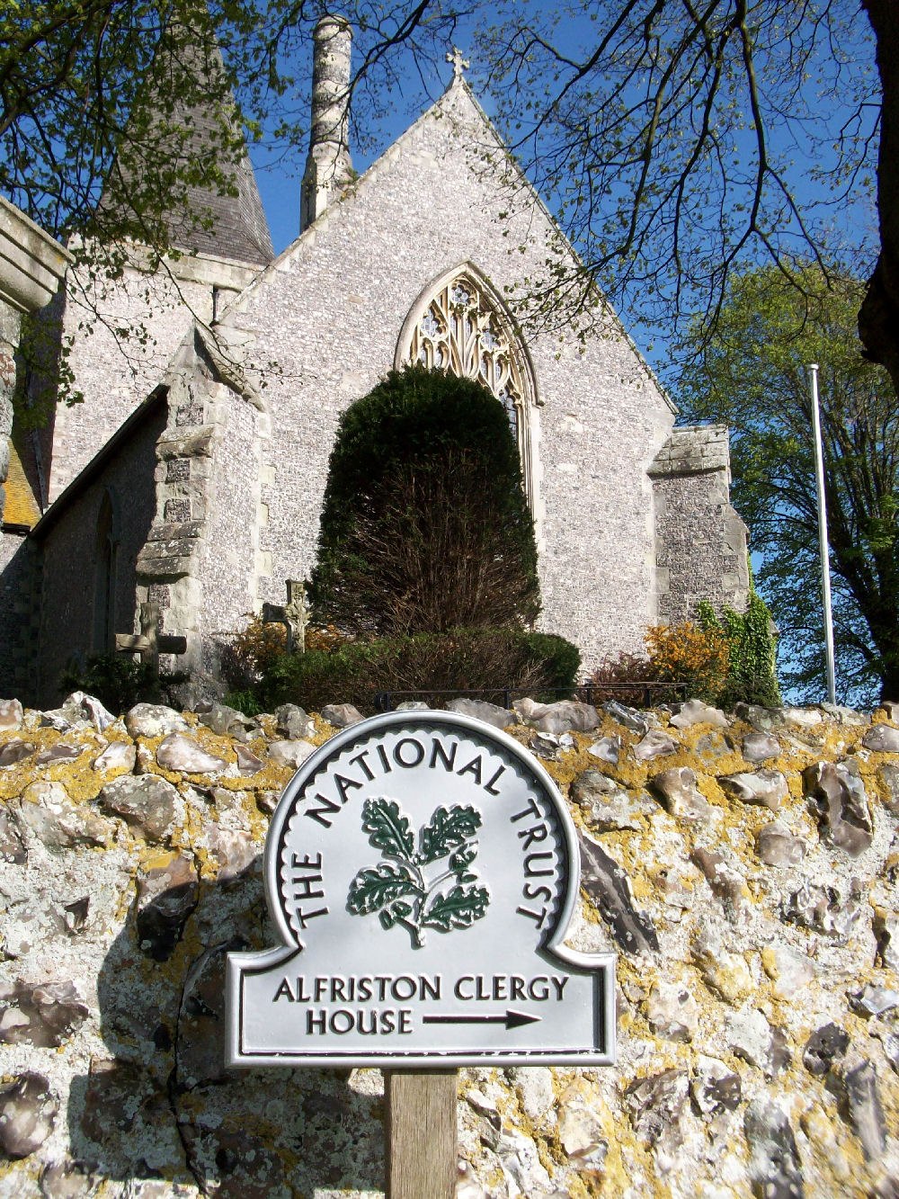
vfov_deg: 54.0
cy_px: 600
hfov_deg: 41.8
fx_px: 1177
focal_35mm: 34
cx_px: 450
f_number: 5.5
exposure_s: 1/280
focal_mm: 5.7
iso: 64
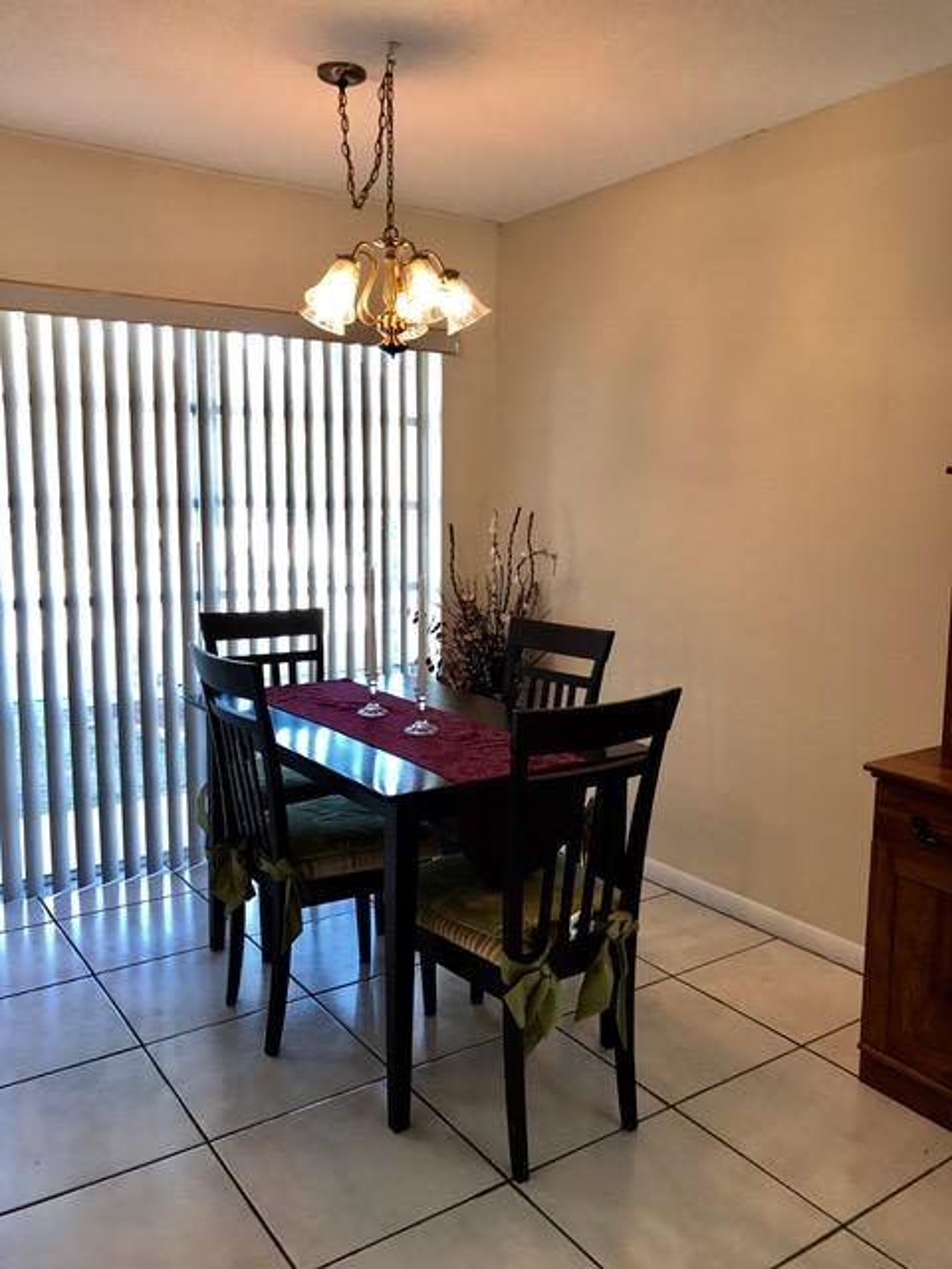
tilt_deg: -7.0
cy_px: 634
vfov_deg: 63.4
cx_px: 476
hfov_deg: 49.7
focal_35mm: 28
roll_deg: -0.3
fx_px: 1027
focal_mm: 3.99
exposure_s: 1/40
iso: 25
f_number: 1.8
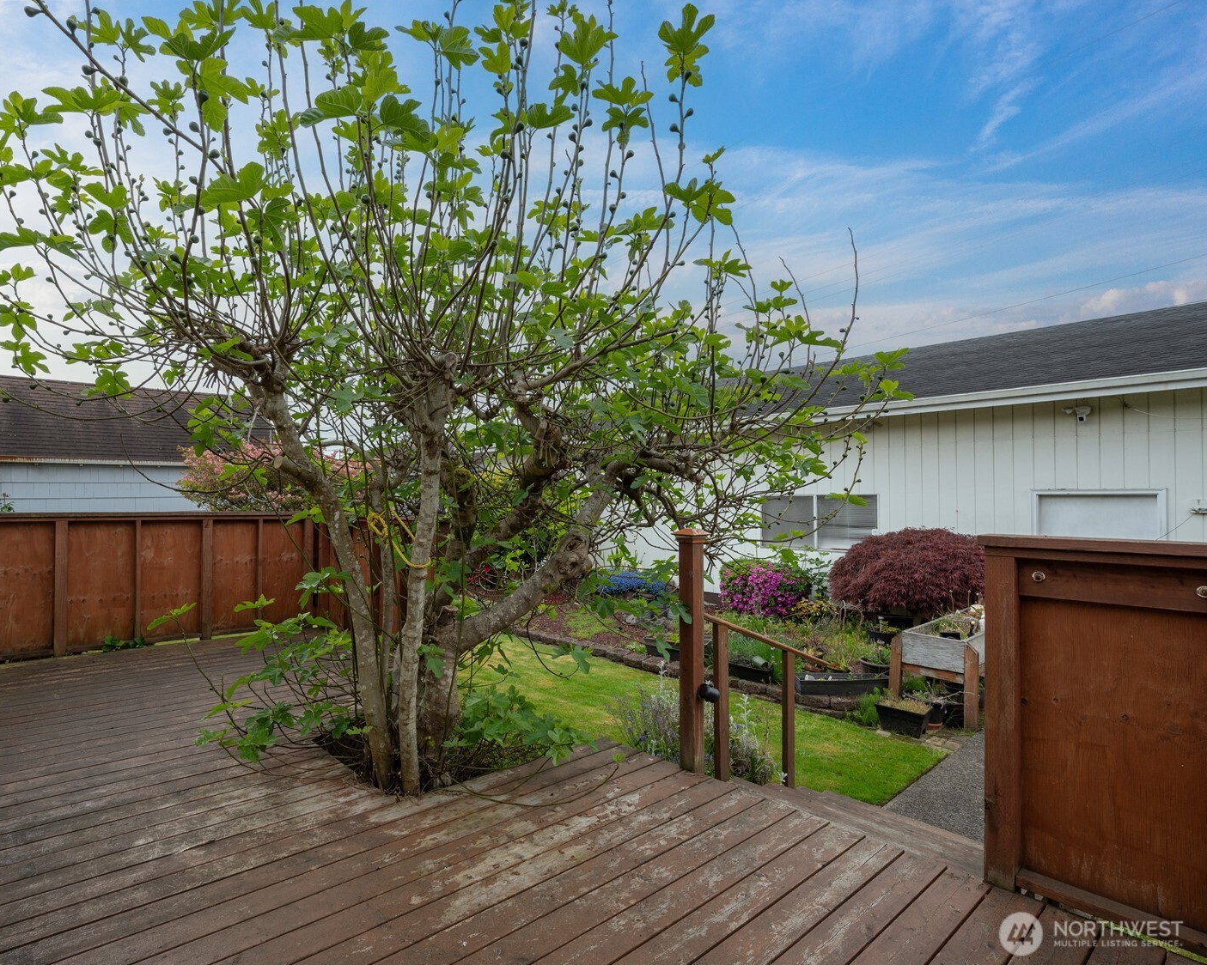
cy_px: 482
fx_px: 628
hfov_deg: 86.6
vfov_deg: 75.1
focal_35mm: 18
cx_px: 479
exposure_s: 1/30
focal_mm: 15.5
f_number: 9
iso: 100
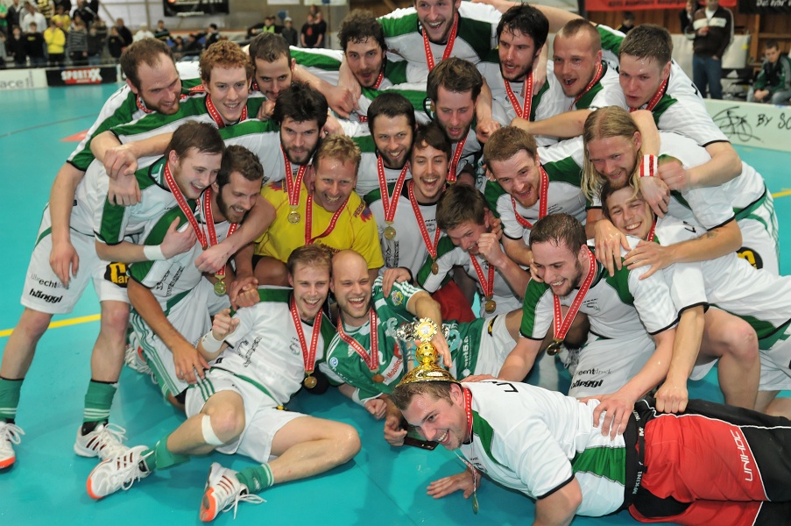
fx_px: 790
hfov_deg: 53.2
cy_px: 263
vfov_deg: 36.8
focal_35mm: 36
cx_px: 396
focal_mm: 24
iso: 800
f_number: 2.8
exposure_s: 1/100
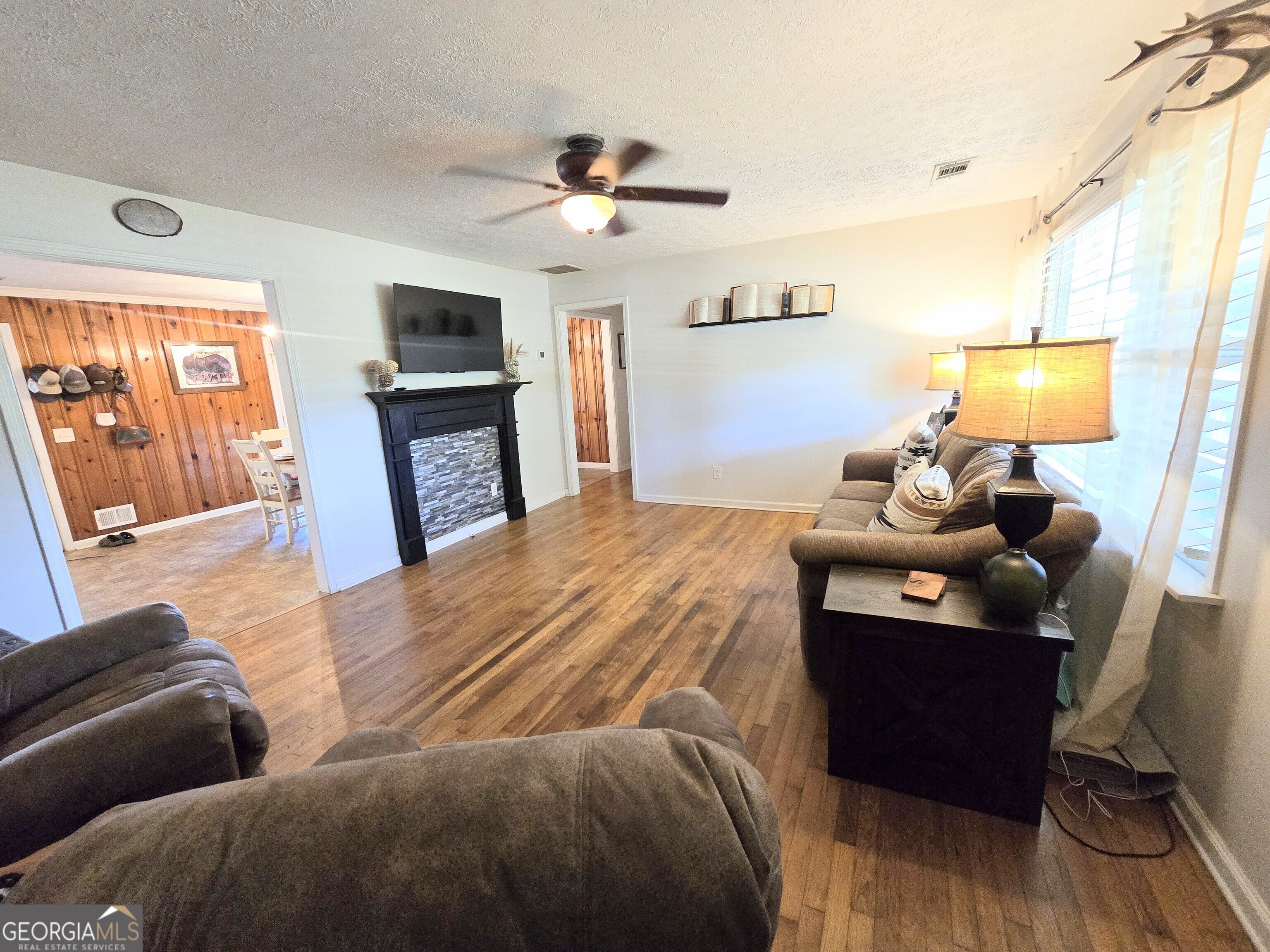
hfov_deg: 106.2
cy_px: 476
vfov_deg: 89.9
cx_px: 635
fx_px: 477
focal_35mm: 13
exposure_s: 1/60
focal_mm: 2.2
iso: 500
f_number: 2.2
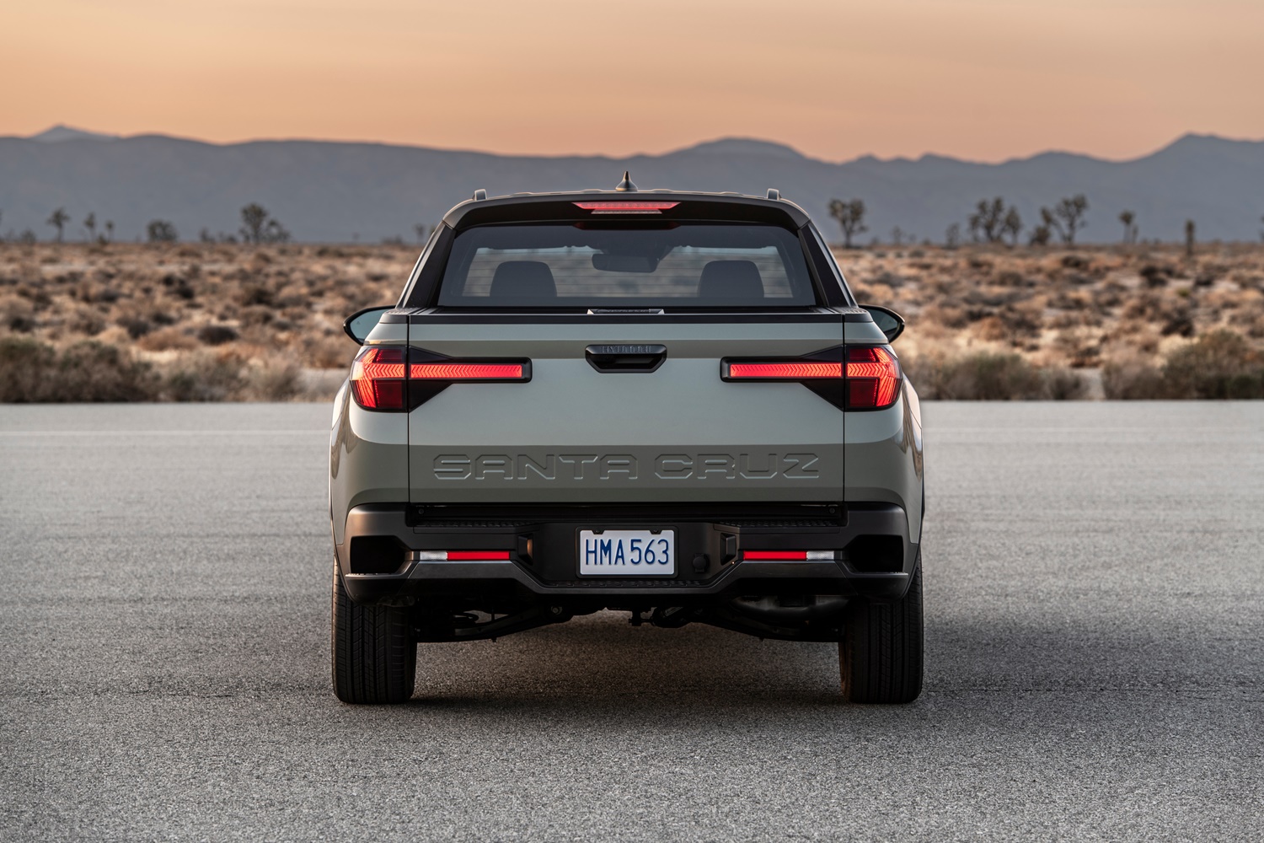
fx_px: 4213
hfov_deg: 17.1
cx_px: 632
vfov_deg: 11.4
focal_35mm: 120
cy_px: 422
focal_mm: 120
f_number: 5
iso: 64
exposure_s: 1/5
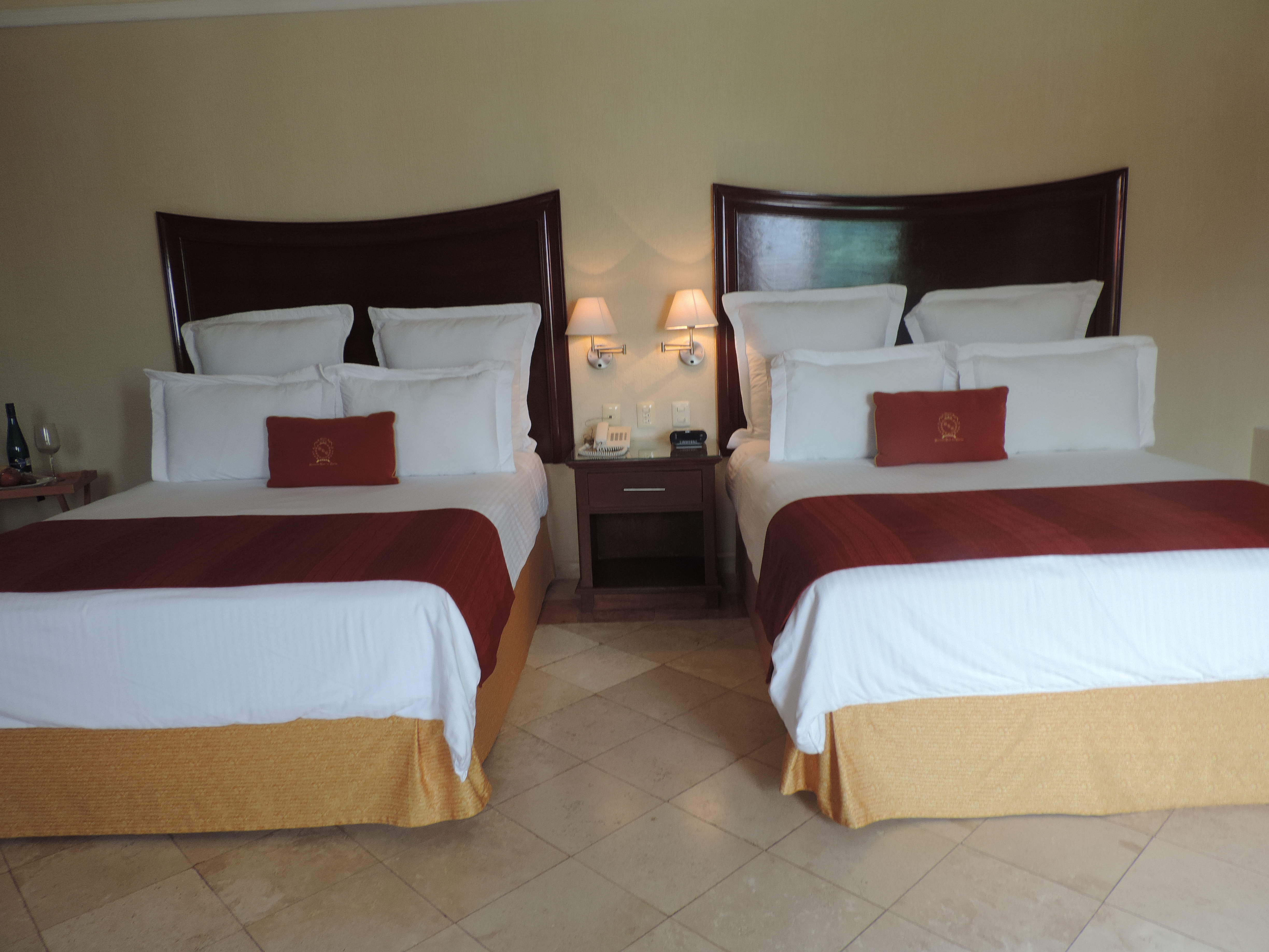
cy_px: 476
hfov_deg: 71.6
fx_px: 880
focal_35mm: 24
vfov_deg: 56.8
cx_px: 634
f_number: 3.3
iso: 100
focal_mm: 4.3
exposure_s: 1/30
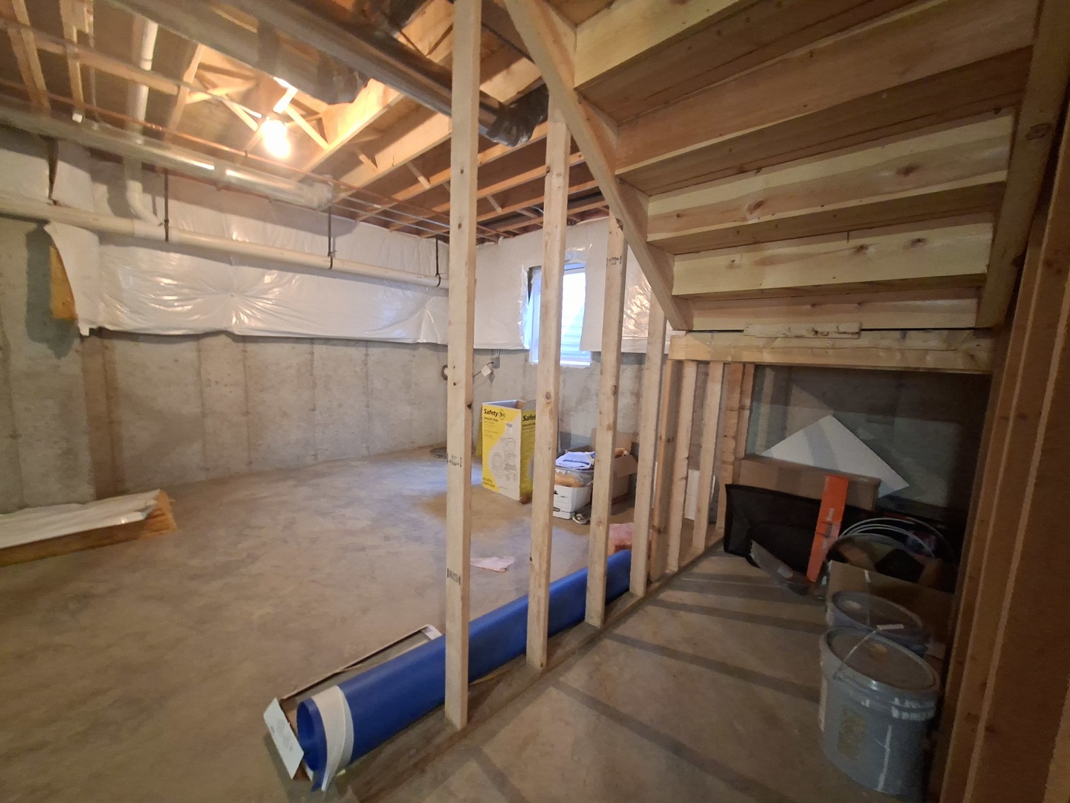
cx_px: 535
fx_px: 402
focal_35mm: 13
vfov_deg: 89.9
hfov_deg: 106.2
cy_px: 402
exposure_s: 1/24
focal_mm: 1.74
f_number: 2.2
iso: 500
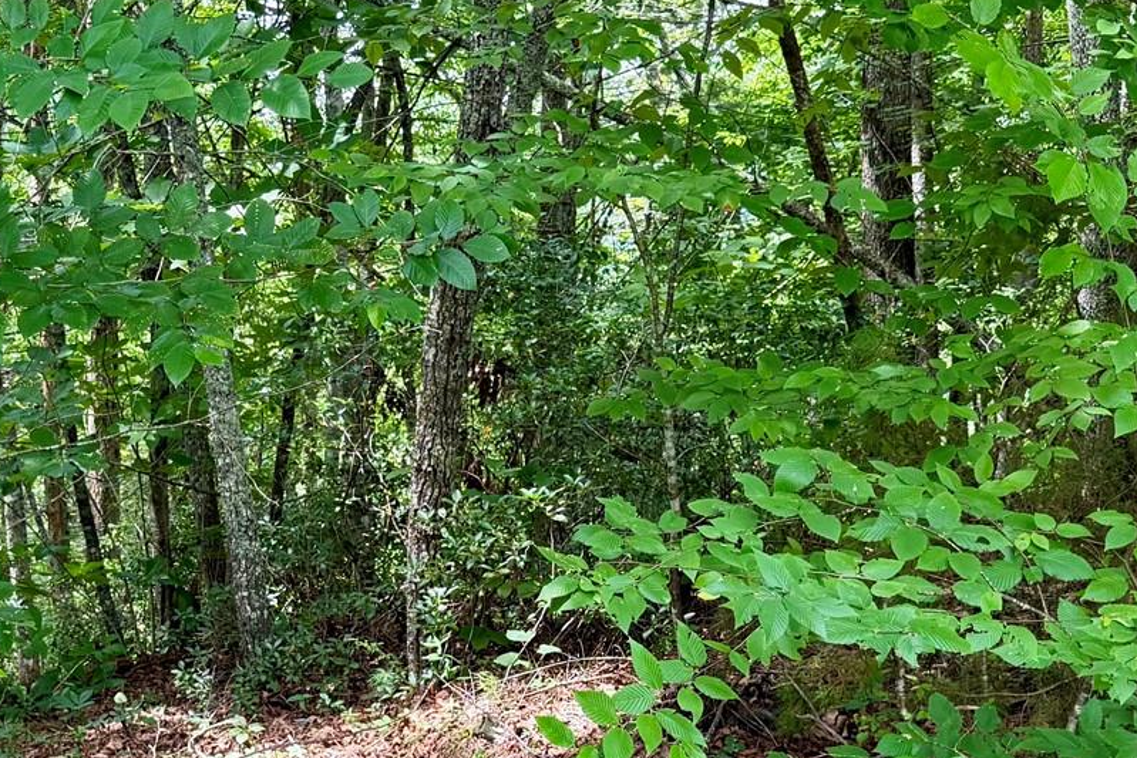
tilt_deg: -10.1
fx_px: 2022
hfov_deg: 30.5
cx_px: 206
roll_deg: +0.3
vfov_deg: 21.0
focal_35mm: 64
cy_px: 609
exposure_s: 1/179
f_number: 1.78
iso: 80
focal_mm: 6.76
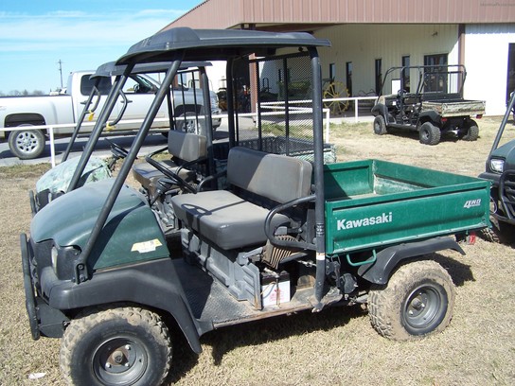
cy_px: 193
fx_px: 565
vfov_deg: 37.7
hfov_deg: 49.0
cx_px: 258
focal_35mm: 38
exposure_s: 1/1000
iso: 80
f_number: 2.8
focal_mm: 6.3
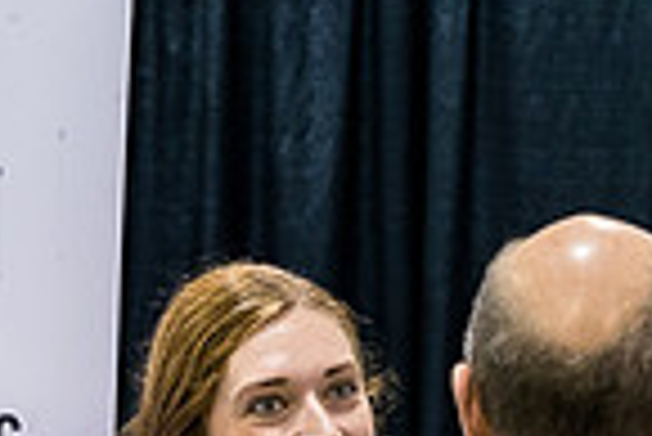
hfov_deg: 7.3
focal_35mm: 280
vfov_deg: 4.9
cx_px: 634
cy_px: 771
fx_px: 5076
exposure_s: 1/160
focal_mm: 70
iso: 3200
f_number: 3.5
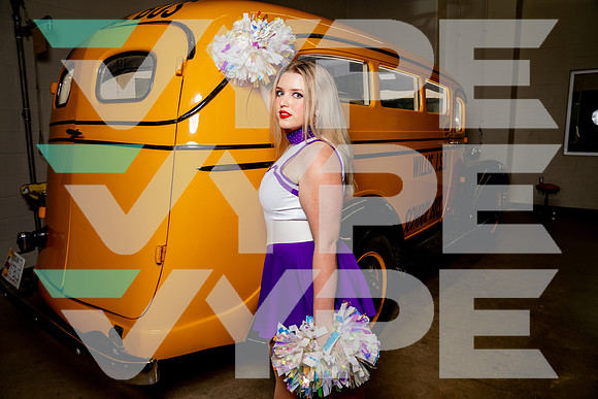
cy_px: 200
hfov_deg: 73.7
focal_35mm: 24
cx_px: 299
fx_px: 399
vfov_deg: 53.2
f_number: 5.6
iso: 200
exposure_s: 1/125
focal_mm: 24
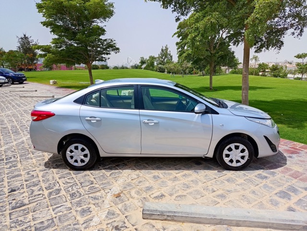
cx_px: 154
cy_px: 116
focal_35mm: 25
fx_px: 222
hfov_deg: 69.4
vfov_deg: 54.9
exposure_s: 1/1730
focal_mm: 4.71
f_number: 1.79
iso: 50
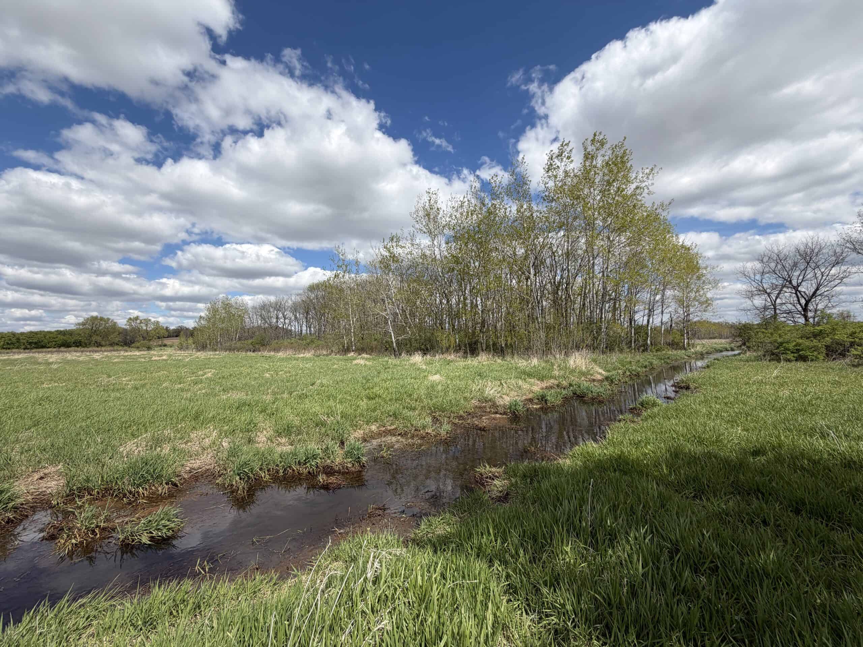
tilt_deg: +3.9
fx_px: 349
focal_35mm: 14
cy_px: 324
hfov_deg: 102.1
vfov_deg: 85.7
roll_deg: +0.7
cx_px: 432
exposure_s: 1/1167
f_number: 2.2
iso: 20
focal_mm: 2.22
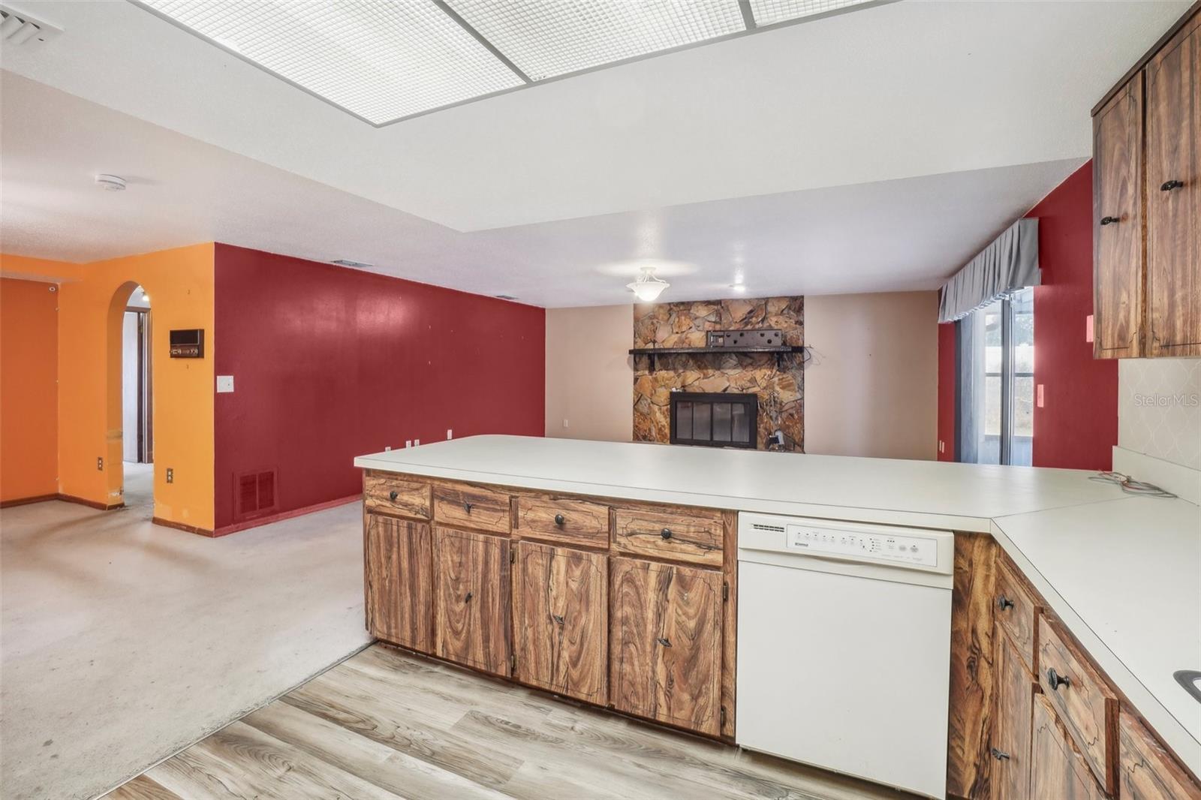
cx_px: 600
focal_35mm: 15
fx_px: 500
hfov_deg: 100.4
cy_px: 400
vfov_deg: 77.3
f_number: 8
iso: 400
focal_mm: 10
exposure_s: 1/6
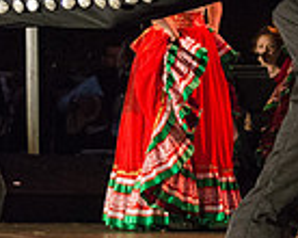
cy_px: 8
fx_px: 1268
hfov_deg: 12.7
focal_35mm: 144
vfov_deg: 10.6
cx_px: 448
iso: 4000
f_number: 2.8
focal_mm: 32
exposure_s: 1/500
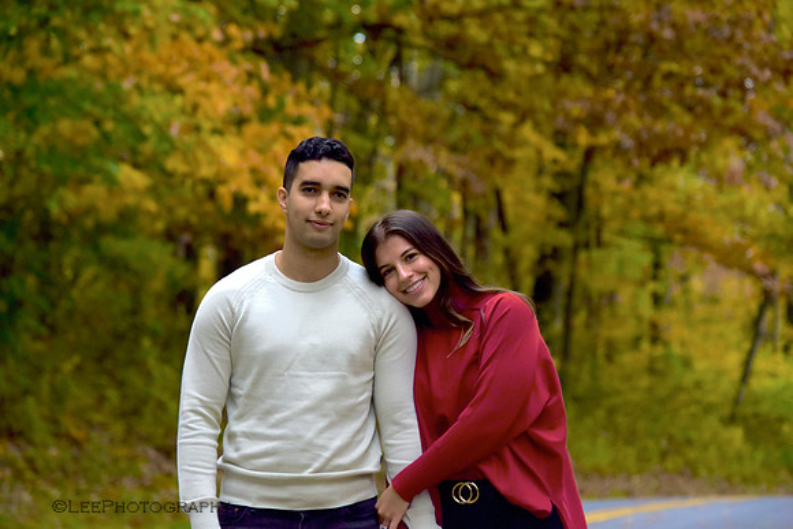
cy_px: 264
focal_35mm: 218
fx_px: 4792
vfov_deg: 6.3
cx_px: 396
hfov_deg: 9.5
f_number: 5.6
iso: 1000
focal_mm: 145
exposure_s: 1/750
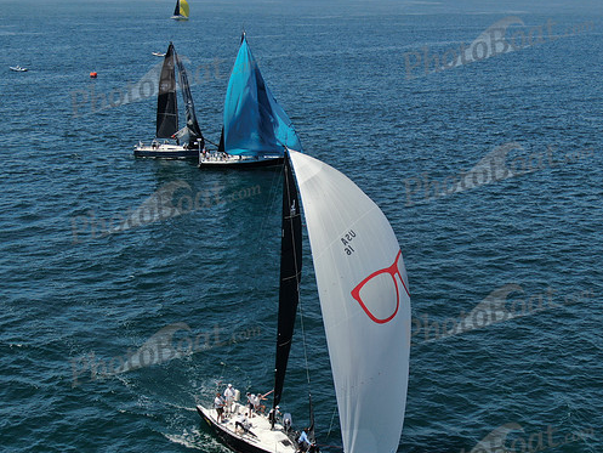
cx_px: 332
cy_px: 261
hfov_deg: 34.3
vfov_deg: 26.1
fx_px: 976
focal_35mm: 56
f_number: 3.8
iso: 100
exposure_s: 1/1000
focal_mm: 8.6
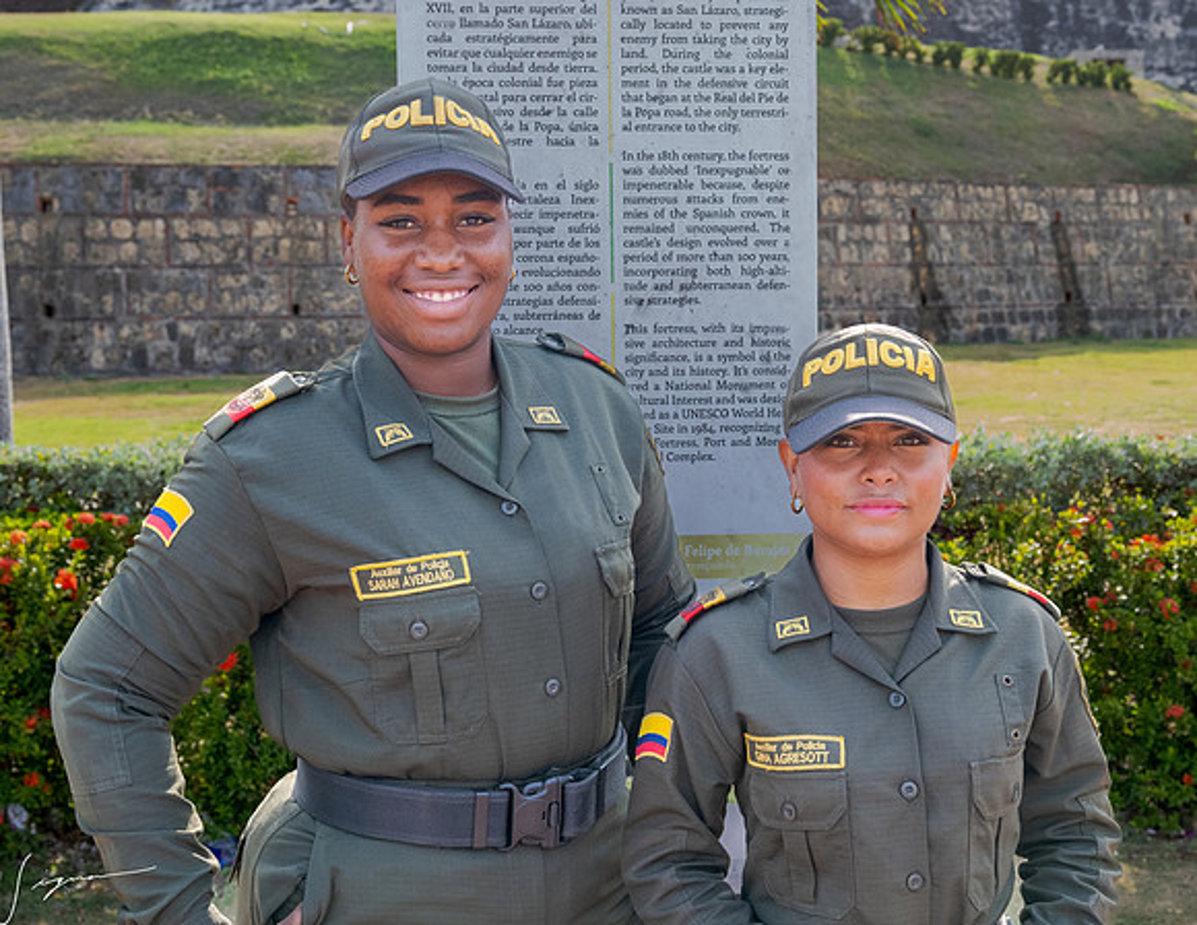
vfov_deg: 28.5
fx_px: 1820
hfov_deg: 36.3
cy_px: 456
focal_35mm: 52
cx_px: 719
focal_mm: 44
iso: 2200
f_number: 8
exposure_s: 1/250
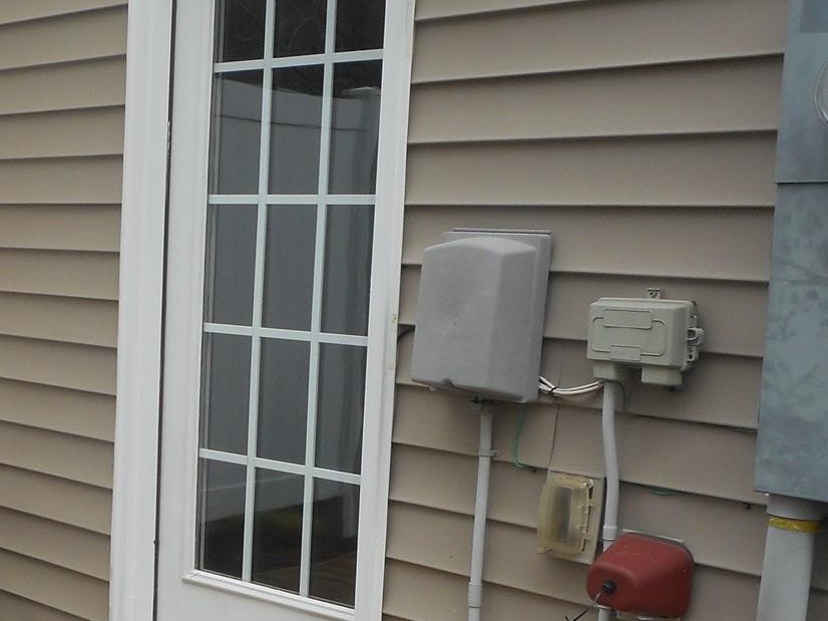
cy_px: 440
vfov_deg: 23.5
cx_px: 17
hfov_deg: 29.3
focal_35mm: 62
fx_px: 1483
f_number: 3.7
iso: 80
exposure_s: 1/320
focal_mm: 4.5
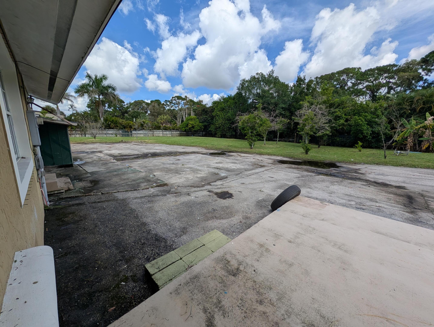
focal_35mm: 12
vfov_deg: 94.6
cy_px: 164
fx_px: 151
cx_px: 217
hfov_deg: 110.5
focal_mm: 2.02
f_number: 1.7
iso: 50
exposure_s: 1/3663
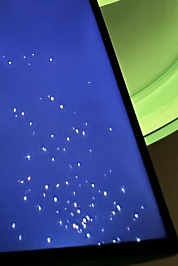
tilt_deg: -2.6
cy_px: -264
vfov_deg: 16.0
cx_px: -125
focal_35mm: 100
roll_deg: -3.3
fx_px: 741
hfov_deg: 12.7
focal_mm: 6.86
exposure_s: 1/40
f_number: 1.78
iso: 800
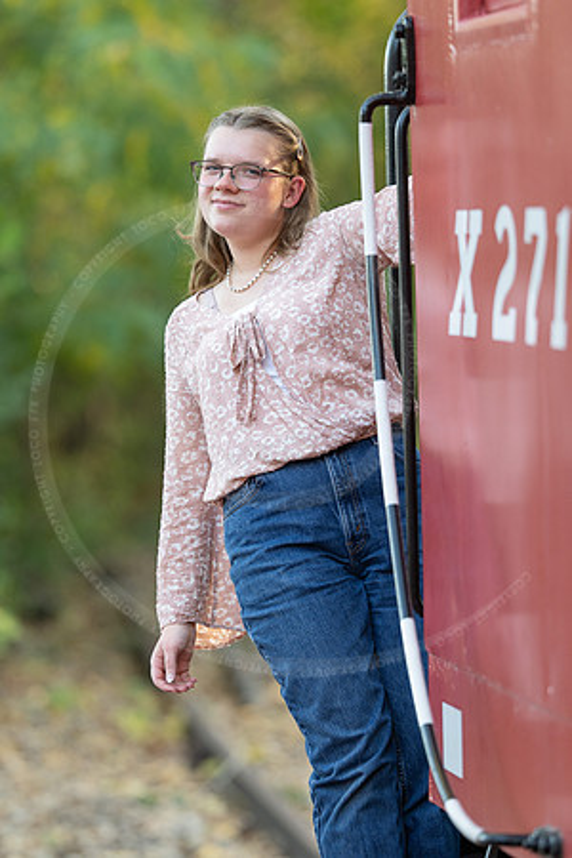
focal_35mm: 202
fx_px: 4814
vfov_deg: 10.2
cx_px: 286
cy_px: 429
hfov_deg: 6.8
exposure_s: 1/400
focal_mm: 135
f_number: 1.8
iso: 250
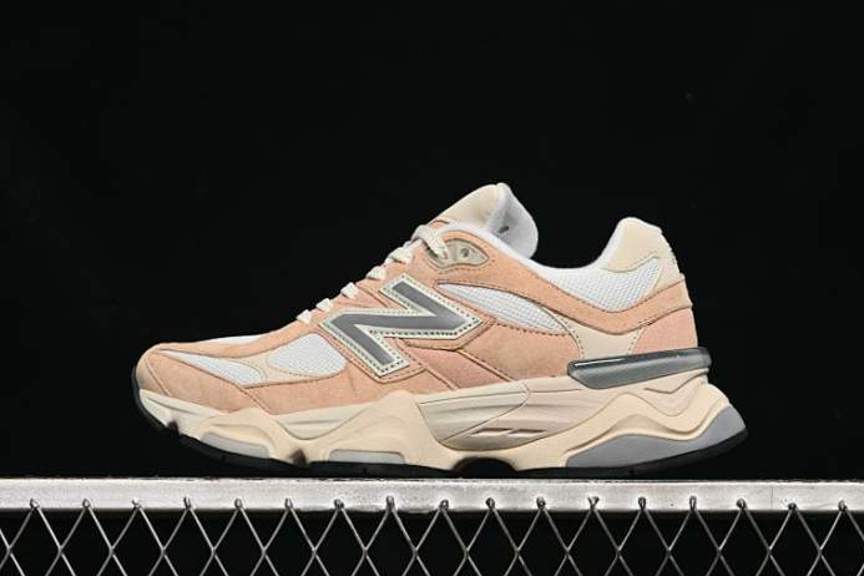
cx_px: 445
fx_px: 1896
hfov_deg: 25.7
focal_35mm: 79
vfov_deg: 17.3
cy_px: 292
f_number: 6.3
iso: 160
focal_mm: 50
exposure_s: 1/60
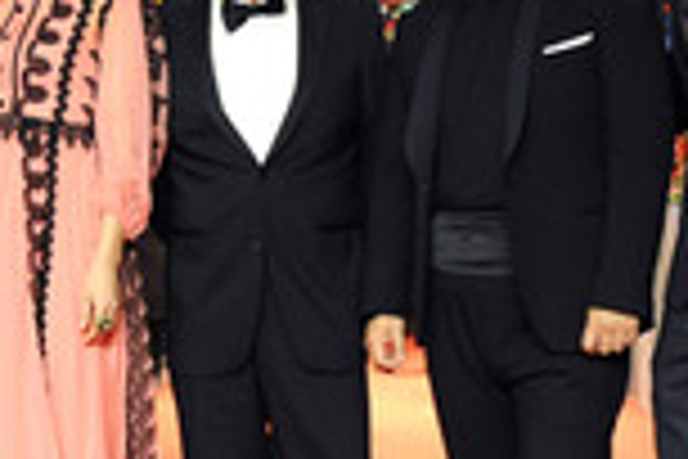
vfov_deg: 14.5
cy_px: 320
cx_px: 121
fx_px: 1796
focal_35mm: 94
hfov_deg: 21.4
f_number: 4
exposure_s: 1/125
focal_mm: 32
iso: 2000
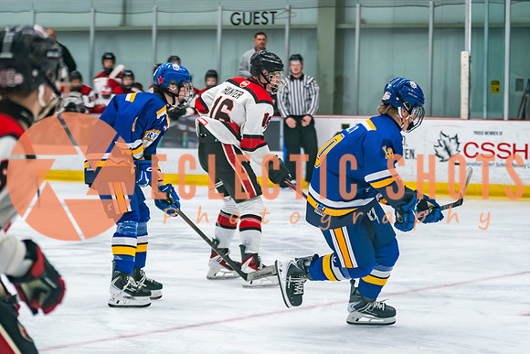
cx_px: 248
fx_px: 2145
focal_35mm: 146
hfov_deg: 14.1
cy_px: 192
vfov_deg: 9.4
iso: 1600
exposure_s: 1/640
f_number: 2.8
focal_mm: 85
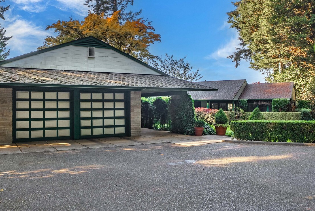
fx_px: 280
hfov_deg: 58.1
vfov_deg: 41.2
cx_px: 123
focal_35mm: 32
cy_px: 103
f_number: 7.1
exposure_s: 1/30
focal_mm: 21
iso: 100
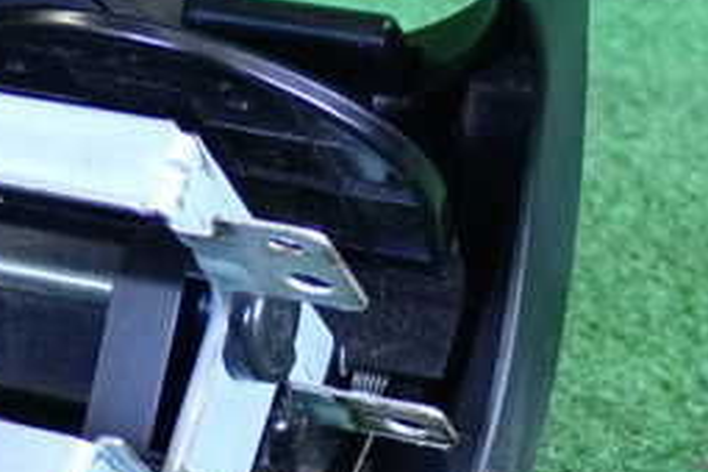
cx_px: -97
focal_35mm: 152
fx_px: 2989
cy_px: 161
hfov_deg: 13.2
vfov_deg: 9.0
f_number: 3.6
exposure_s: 1/125
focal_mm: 11.09
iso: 1600
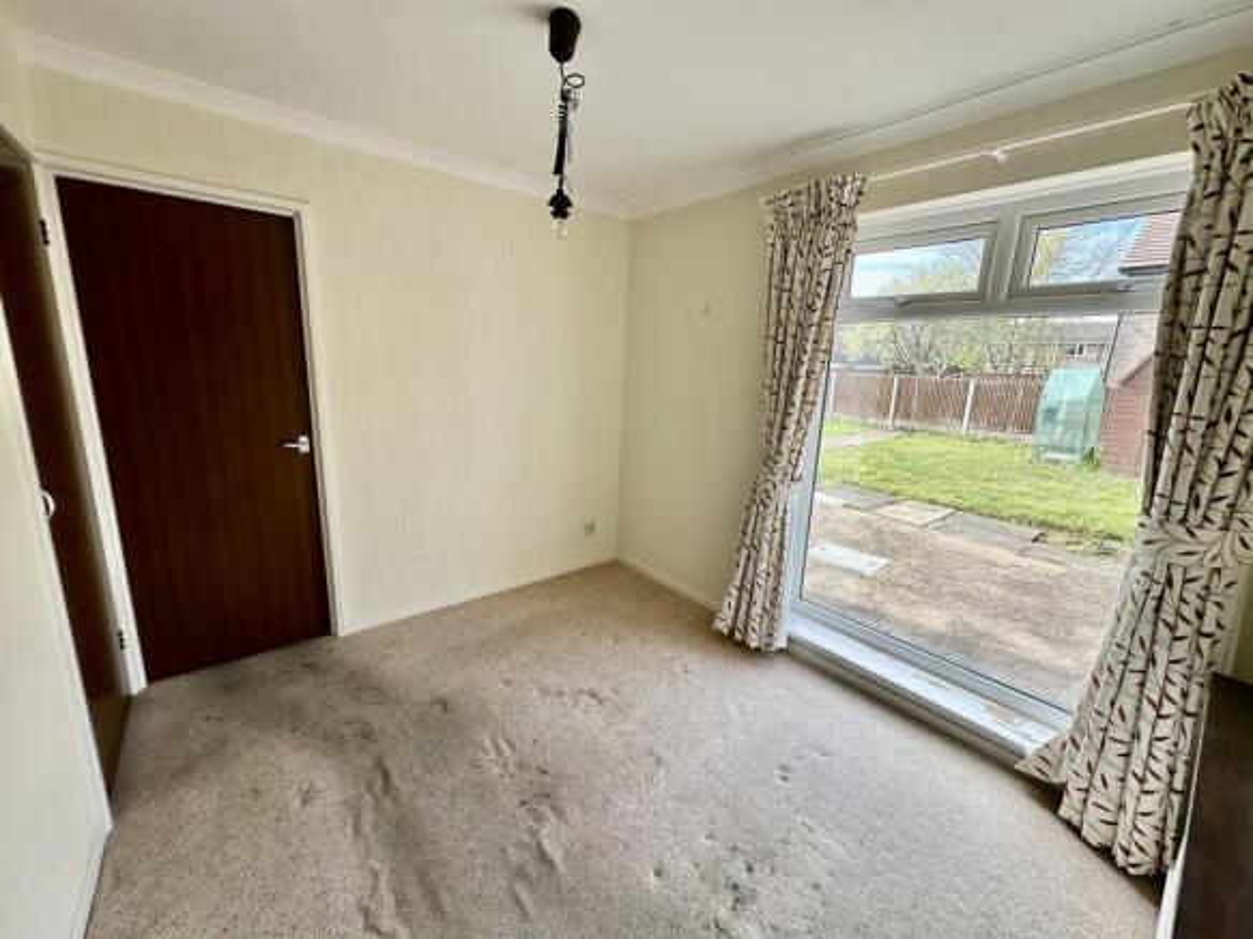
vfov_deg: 85.7
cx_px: 626
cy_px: 470
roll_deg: -2.6
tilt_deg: -12.5
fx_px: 507
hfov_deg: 102.1
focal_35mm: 14
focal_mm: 2.22
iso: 40
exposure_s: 1/156
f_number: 2.2
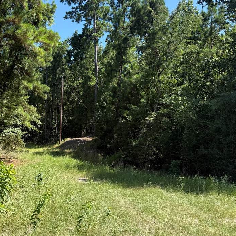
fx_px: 301
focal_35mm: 39
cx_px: 63
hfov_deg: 41.7
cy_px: 120
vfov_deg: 42.8
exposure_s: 1/1553
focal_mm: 6.76
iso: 80
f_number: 1.78
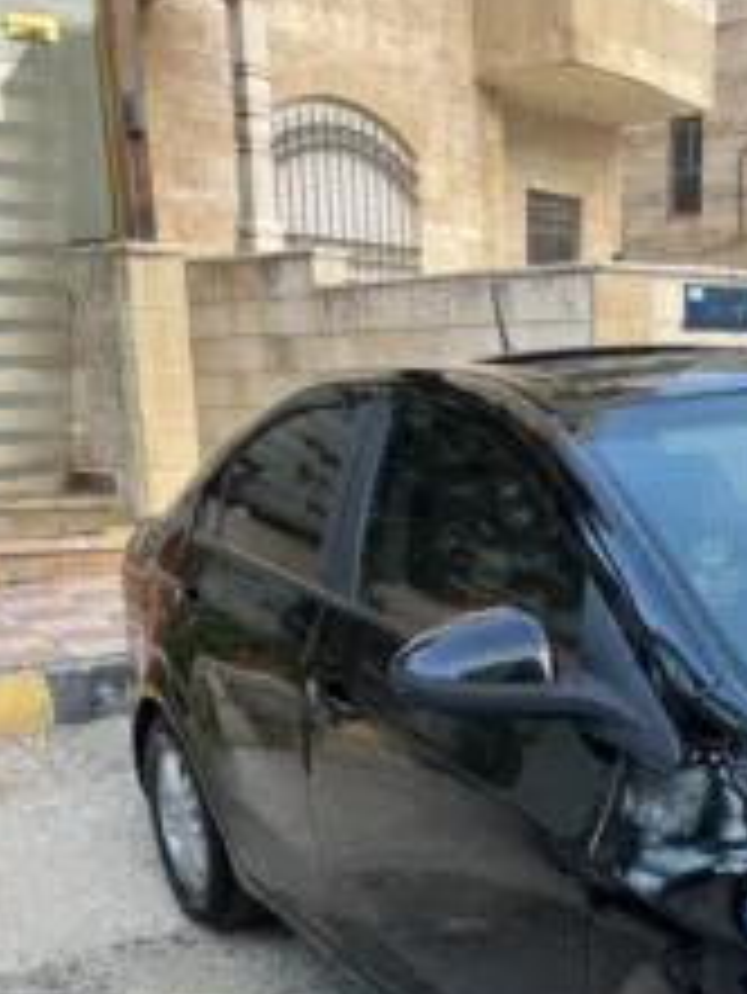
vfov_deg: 38.8
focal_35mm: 47
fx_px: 1351
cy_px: 805
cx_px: 621
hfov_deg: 30.0
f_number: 1.5
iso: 80
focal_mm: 5.7
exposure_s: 1/121
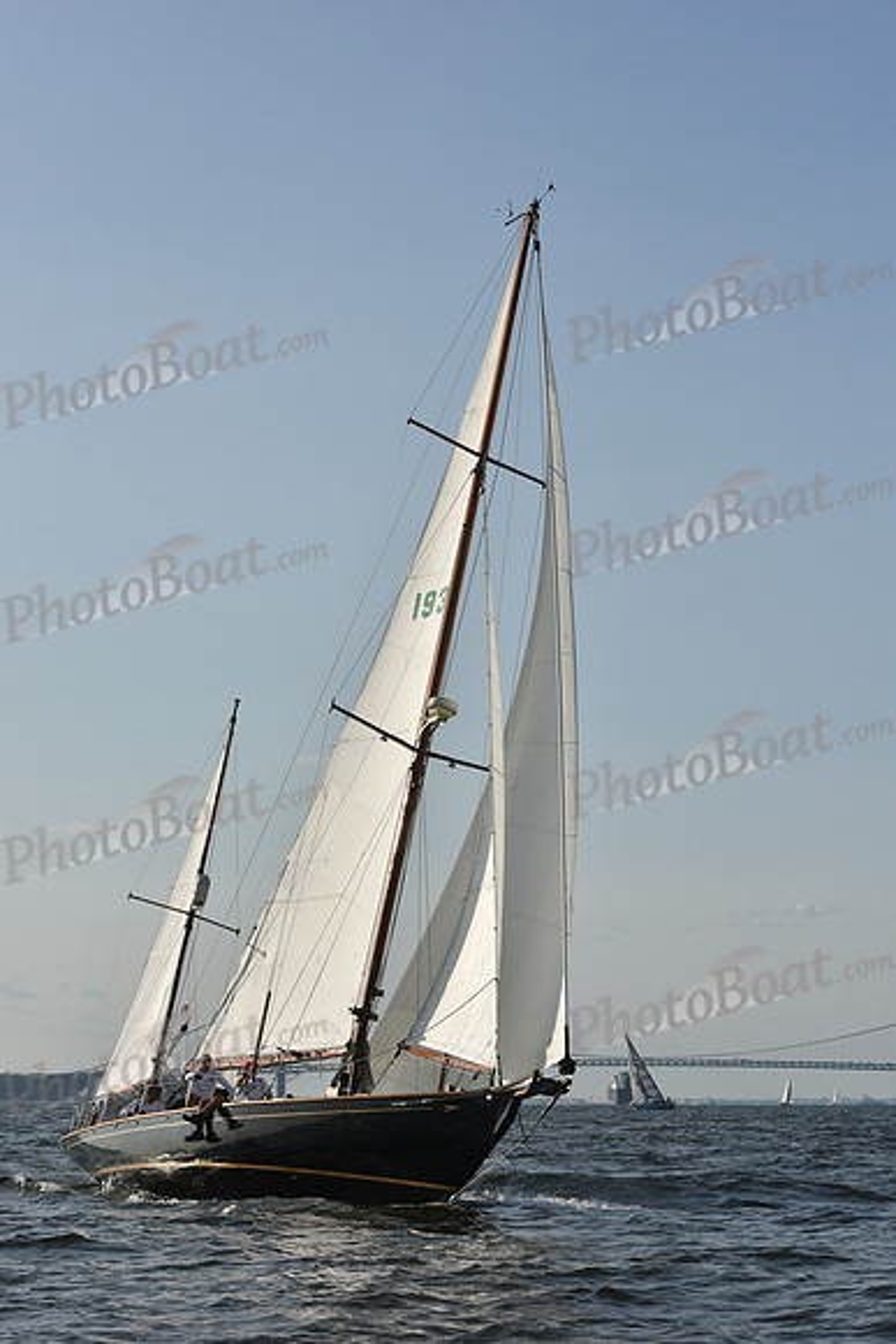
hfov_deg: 19.5
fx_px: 2612
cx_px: 448
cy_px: 672
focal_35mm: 70
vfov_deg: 28.8
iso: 320
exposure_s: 1/1250
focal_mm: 70
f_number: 10
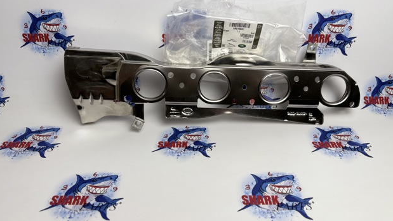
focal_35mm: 27
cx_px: 201
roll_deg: -0.7
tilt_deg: -34.3
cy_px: 110
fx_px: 281
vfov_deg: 42.9
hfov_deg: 69.9
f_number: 1.78
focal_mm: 6.76
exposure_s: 1/310
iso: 80
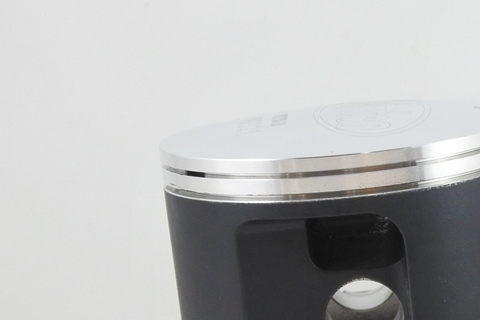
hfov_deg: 15.8
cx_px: 536
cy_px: 296
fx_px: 1680
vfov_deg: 10.8
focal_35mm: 126
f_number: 4.5
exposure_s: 1/125
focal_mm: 18
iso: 640
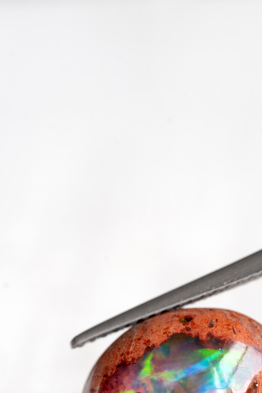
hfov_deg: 7.3
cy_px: 381
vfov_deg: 10.9
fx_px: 2052
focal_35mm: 188
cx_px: 189
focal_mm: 90
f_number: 7.1
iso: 100
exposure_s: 1/6
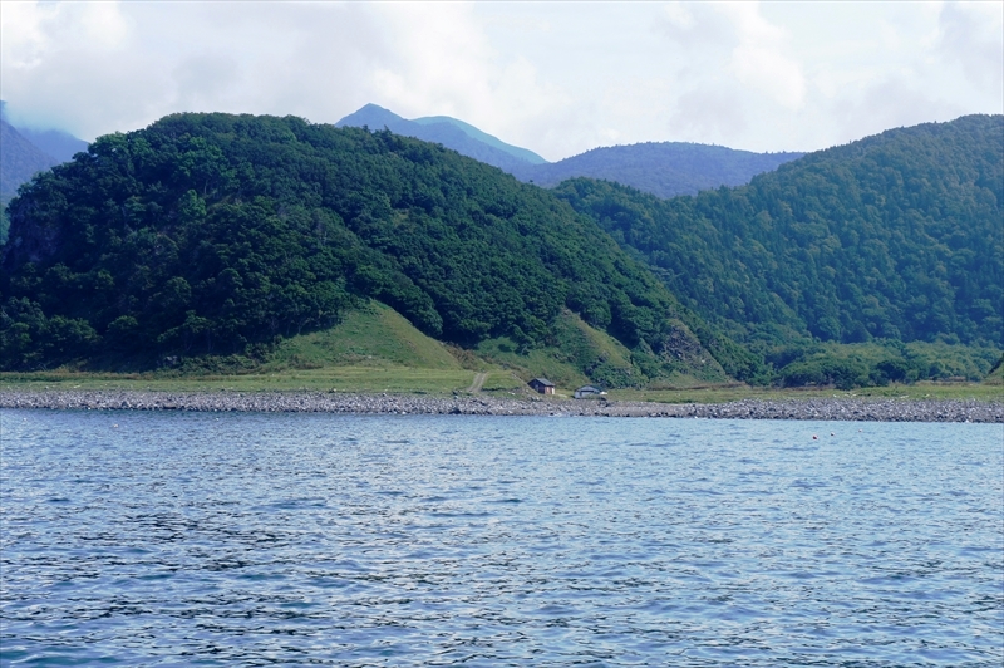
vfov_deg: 16.5
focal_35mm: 82
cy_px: 334
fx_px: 2299
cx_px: 502
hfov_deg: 24.6
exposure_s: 1/200
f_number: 13
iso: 200
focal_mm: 55
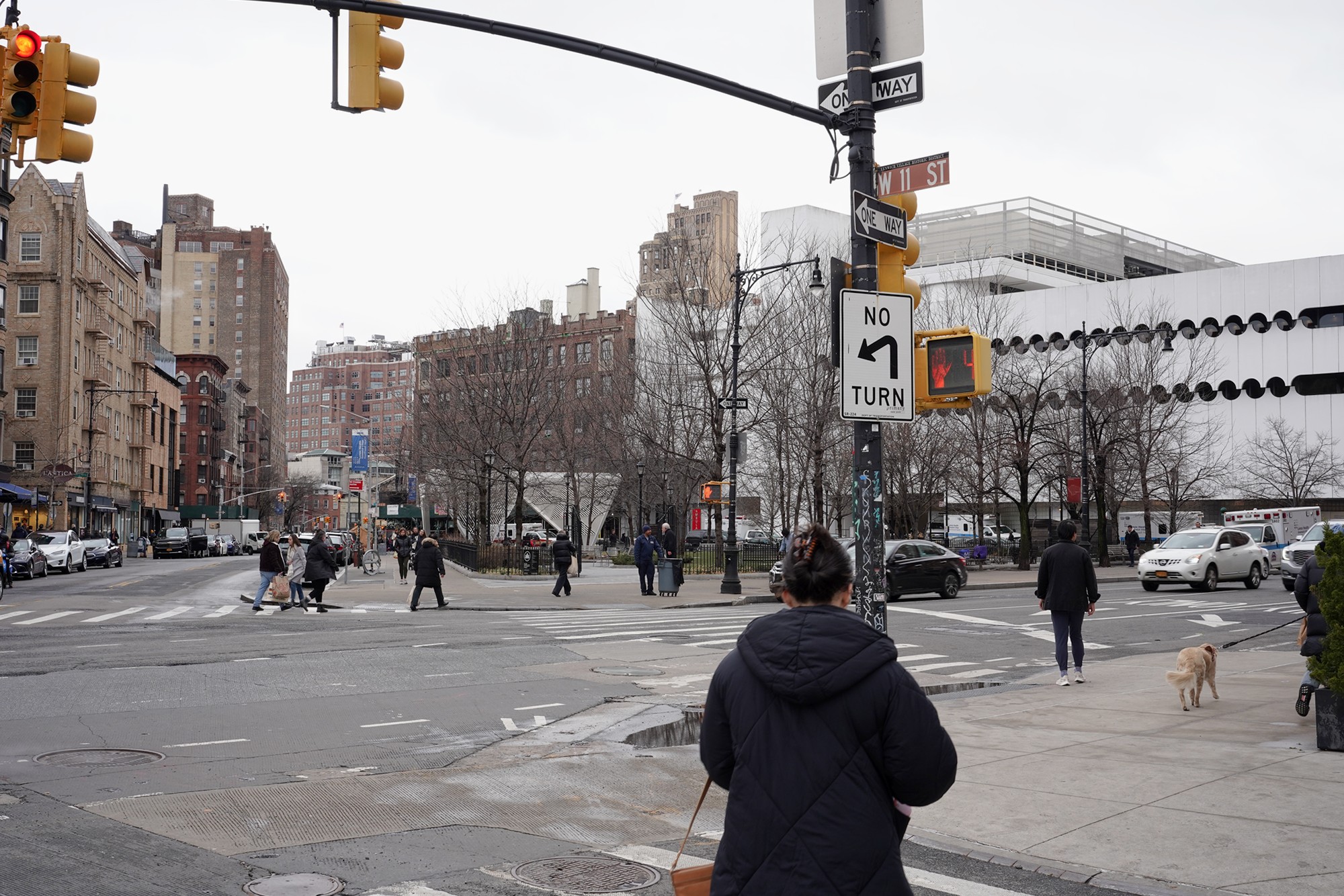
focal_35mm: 40
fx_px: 1493
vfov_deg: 33.4
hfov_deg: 48.5
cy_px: 448
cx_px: 672
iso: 400
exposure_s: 1/100
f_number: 11
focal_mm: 40
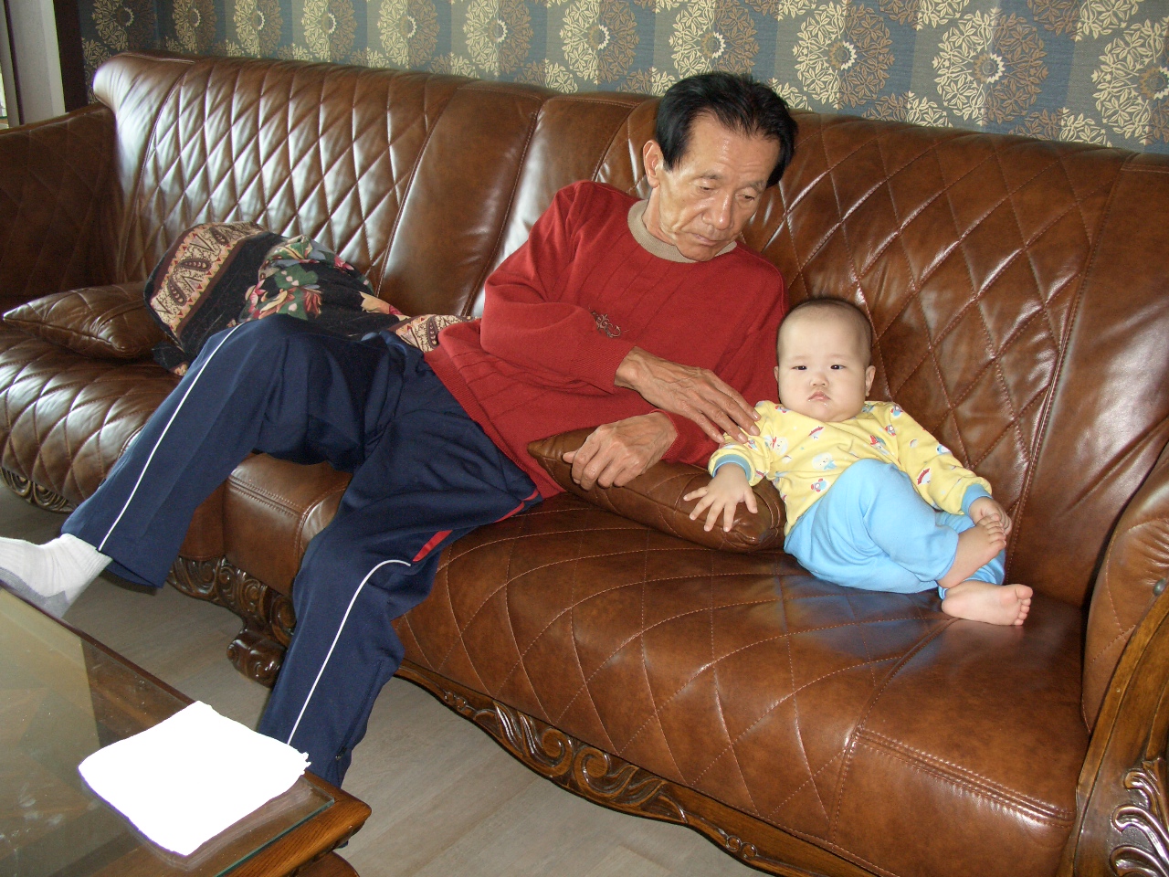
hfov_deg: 55.4
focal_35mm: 33
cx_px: 584
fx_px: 1114
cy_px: 438
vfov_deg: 42.9
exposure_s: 1/60
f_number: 2.8
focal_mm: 7.1
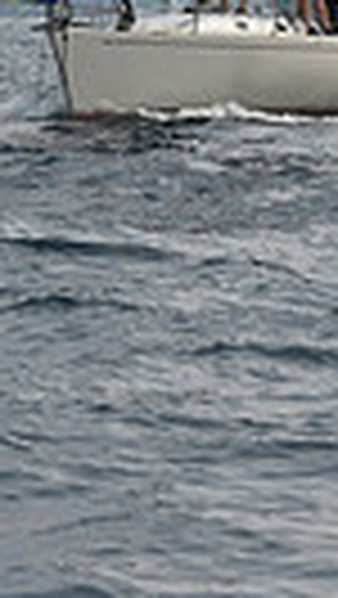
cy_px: -477
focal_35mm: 434
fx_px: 6902
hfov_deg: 2.8
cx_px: 174
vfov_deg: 4.9
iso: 250
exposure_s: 1/1250
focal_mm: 95
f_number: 8
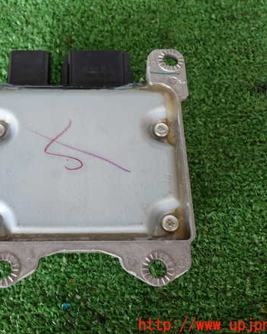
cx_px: 83
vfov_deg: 43.8
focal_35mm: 42
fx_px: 415
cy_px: 166
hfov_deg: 35.2
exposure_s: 1/60
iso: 200
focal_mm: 5.79
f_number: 2.4
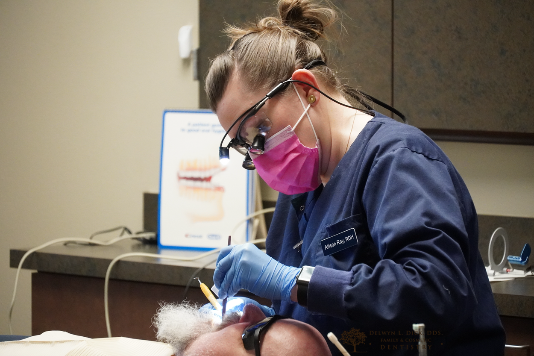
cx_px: 267
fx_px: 3003
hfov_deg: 10.2
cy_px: 178
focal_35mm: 202
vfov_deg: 6.8
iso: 6400
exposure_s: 1/125
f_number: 5.6
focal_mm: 135
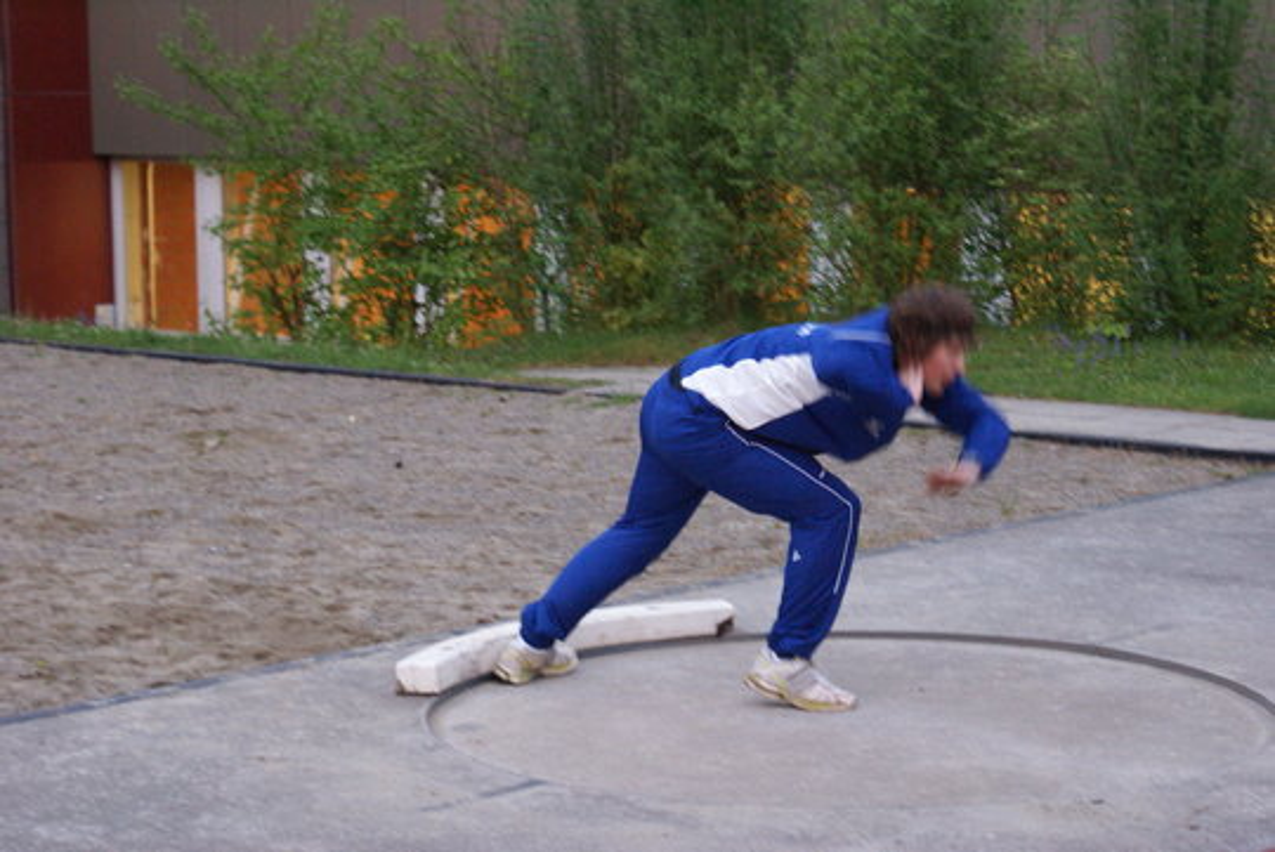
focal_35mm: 90
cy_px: 426
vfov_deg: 15.2
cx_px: 638
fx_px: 3190
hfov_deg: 22.6
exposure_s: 1/25
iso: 800
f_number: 5.6
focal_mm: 60
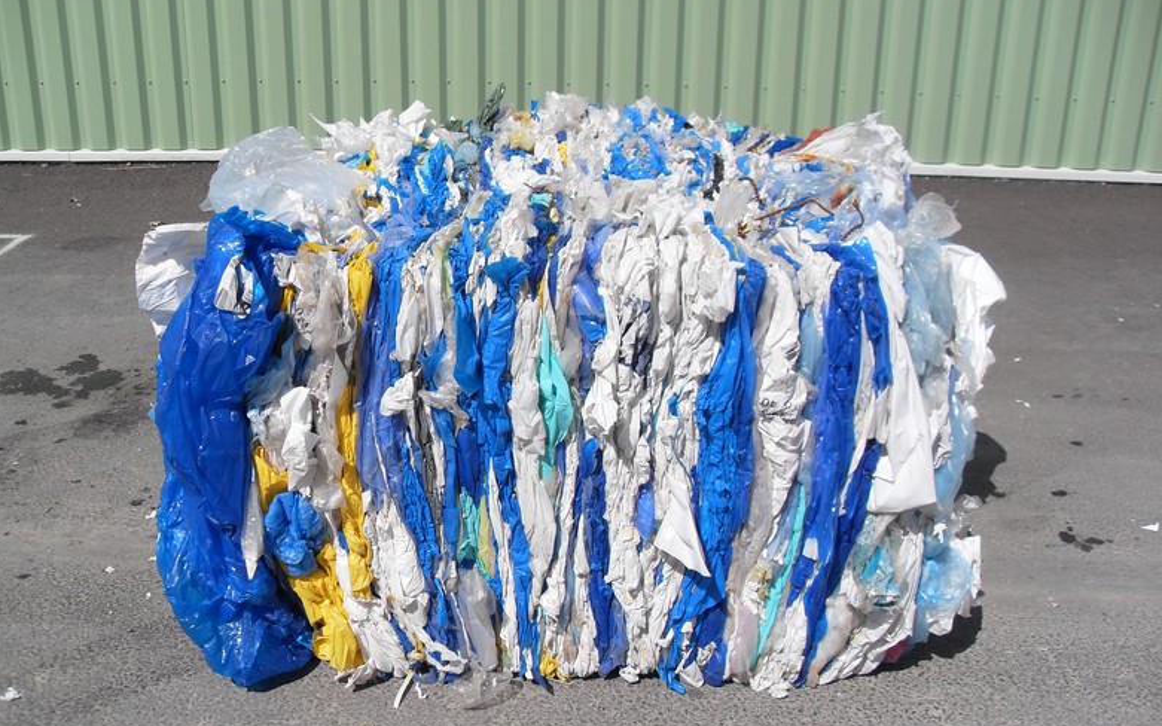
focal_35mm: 38
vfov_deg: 33.5
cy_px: 406
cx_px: 591
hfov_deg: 51.5
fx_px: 1203
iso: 80
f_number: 7
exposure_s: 1/350
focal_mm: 6.3
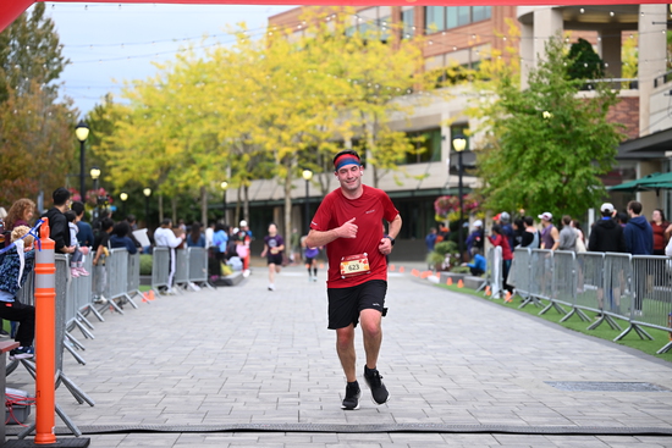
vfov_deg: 15.9
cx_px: 336
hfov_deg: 23.6
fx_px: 1606
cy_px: 224
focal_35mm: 86
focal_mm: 86
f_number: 2.8
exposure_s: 1/2000
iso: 640
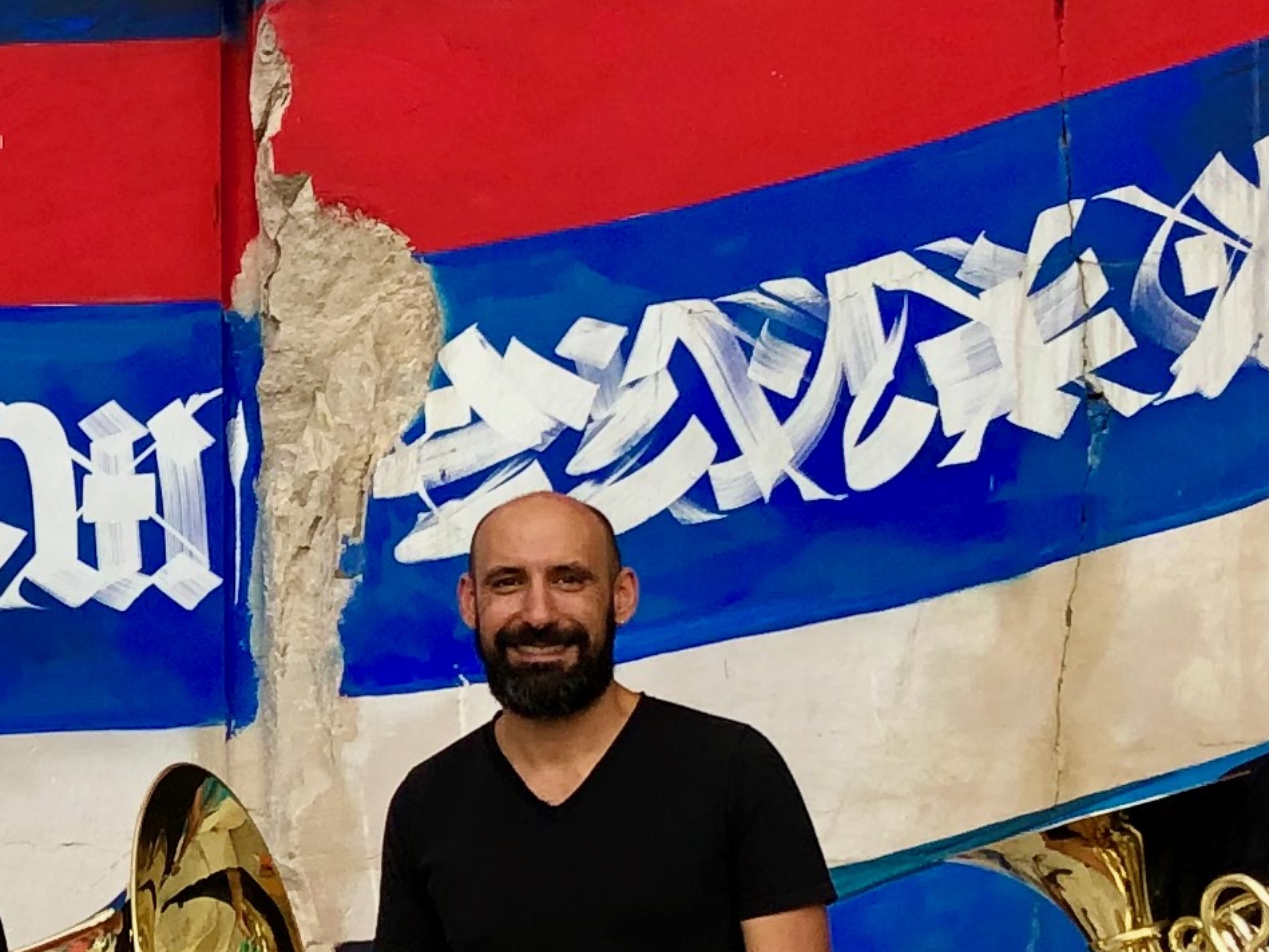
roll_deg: -0.3
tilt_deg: +1.1
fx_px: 4363
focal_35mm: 119
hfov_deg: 15.9
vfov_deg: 12.4
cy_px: 710
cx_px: -235
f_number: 1.8
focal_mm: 3.99
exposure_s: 1/120
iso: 40
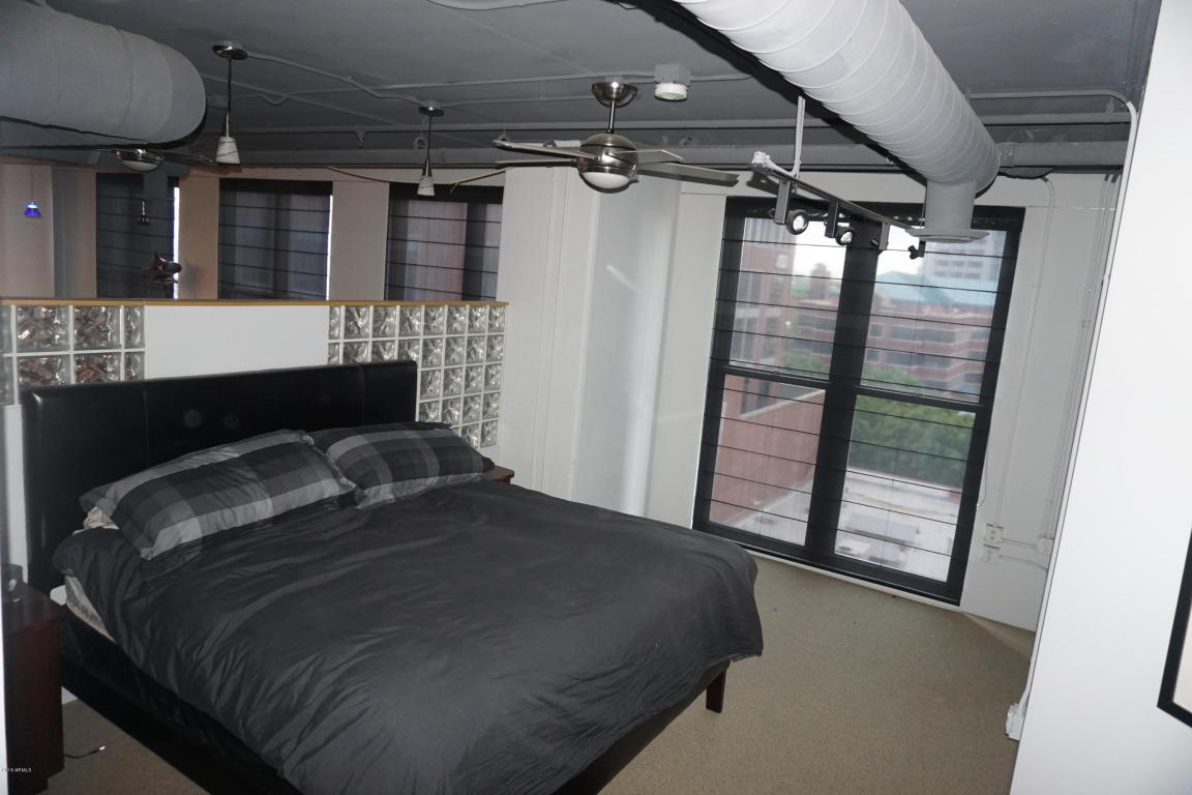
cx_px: 596
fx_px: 795
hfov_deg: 73.7
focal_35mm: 24
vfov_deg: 53.1
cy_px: 398
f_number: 3.5
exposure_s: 1/160
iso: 1000
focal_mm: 16
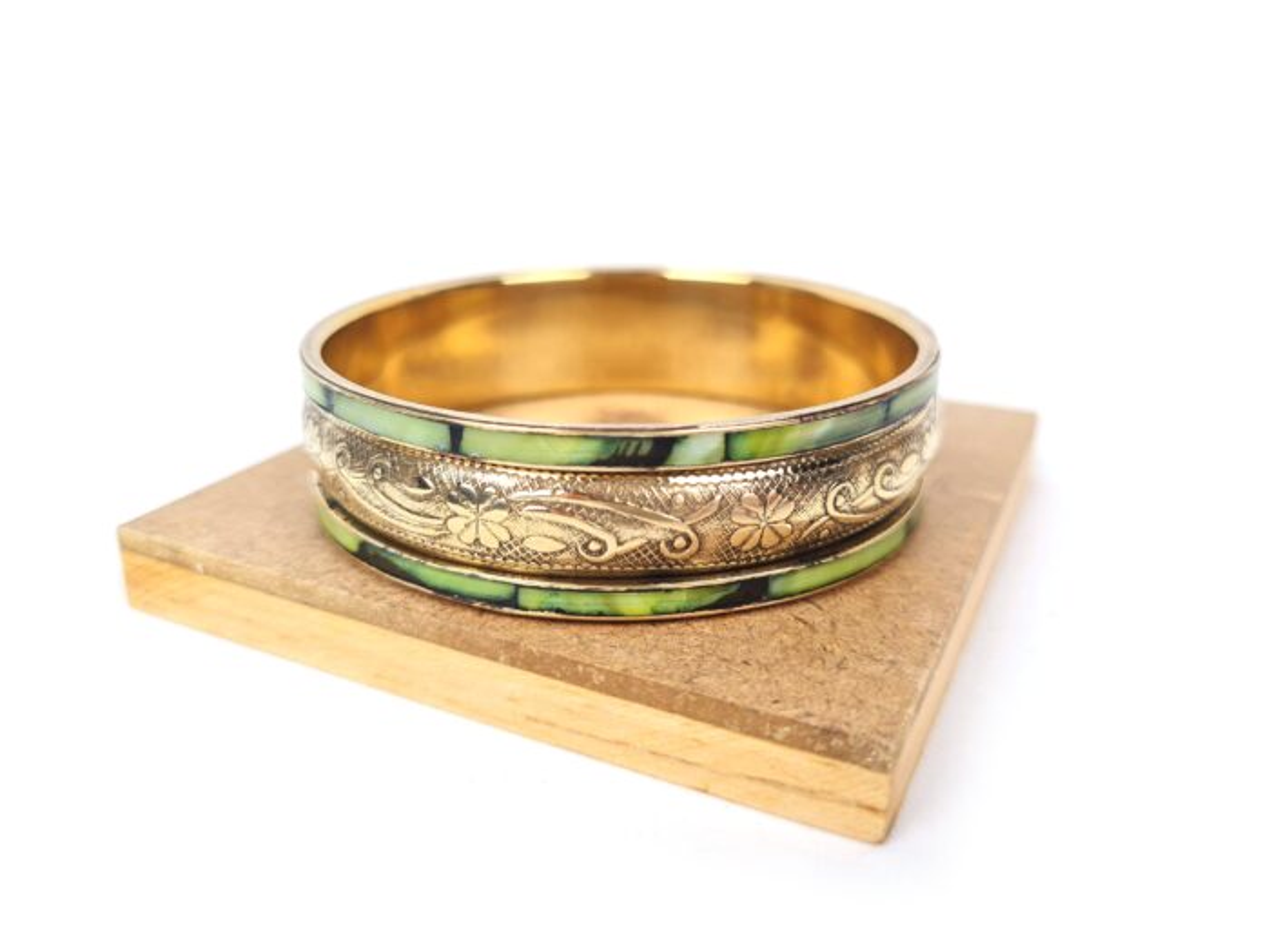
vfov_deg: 53.1
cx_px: 635
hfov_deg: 67.3
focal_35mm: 26
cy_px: 476
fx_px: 954
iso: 50
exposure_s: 1/127
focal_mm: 5.4
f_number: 1.8
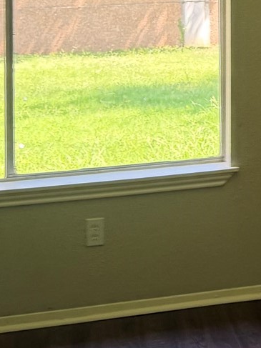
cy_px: -63
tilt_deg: +2.9
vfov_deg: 18.5
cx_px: 433
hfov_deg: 13.5
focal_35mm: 101
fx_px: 1016
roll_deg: +1.3
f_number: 1.78
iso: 100
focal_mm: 6.76
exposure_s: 1/121
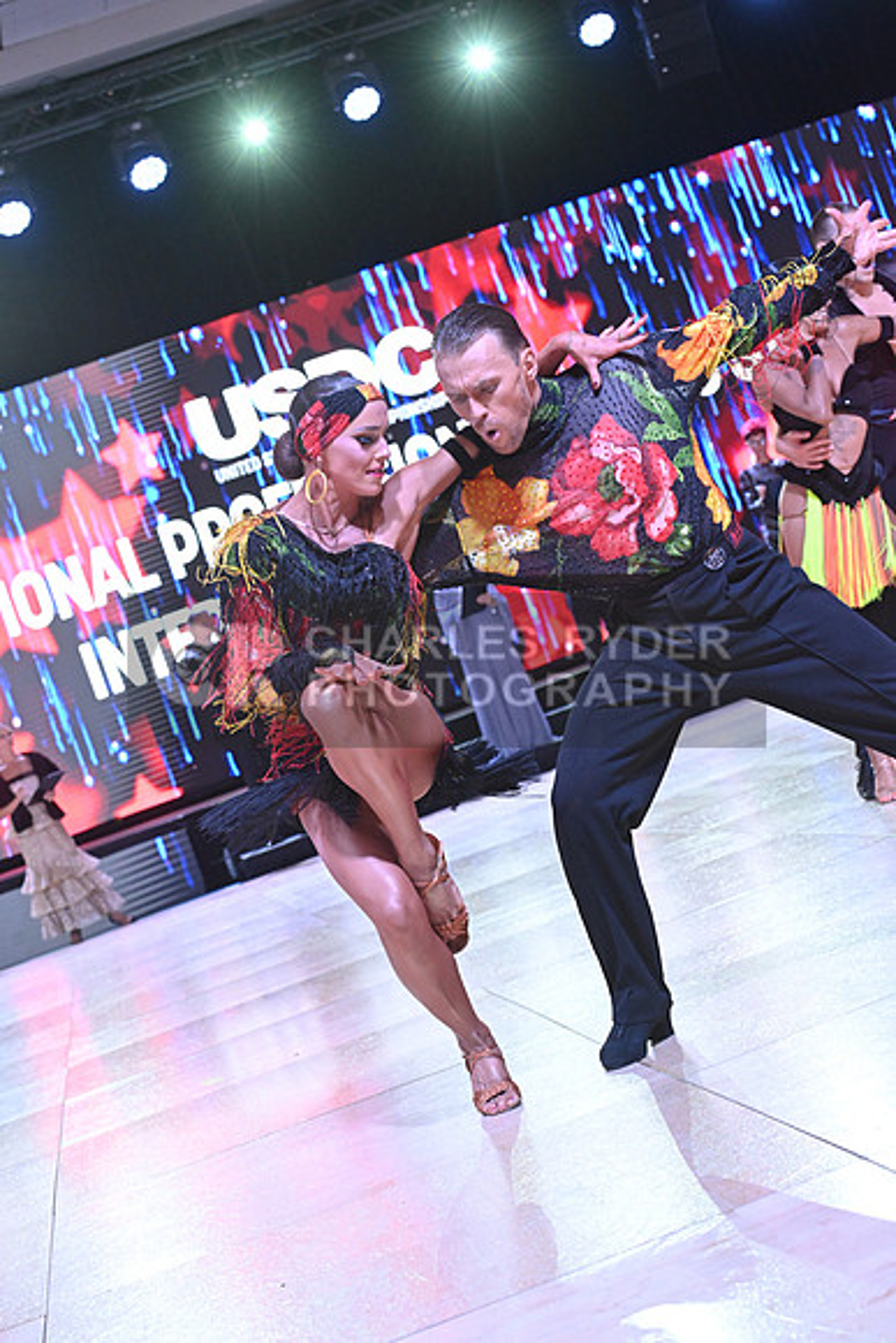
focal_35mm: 70
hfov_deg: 19.5
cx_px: 448
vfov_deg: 28.8
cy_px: 672
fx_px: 2612
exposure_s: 1/400
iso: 4000
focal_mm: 70
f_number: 7.1
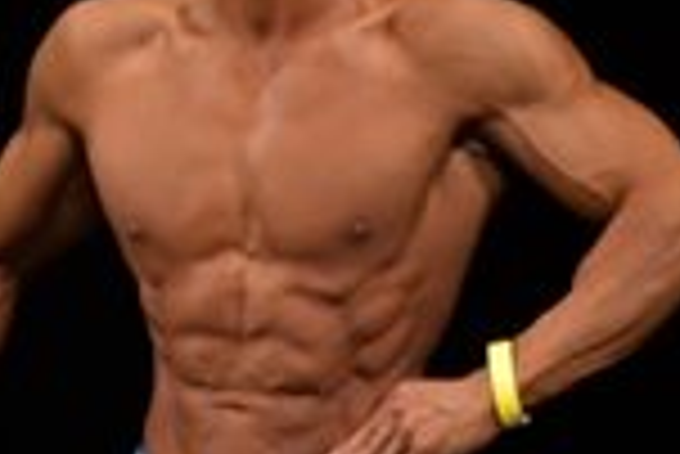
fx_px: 26148
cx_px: -277
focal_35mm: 1383
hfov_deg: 1.5
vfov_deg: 1.0
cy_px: 544
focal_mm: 180
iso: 3200
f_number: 5.6
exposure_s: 1/400
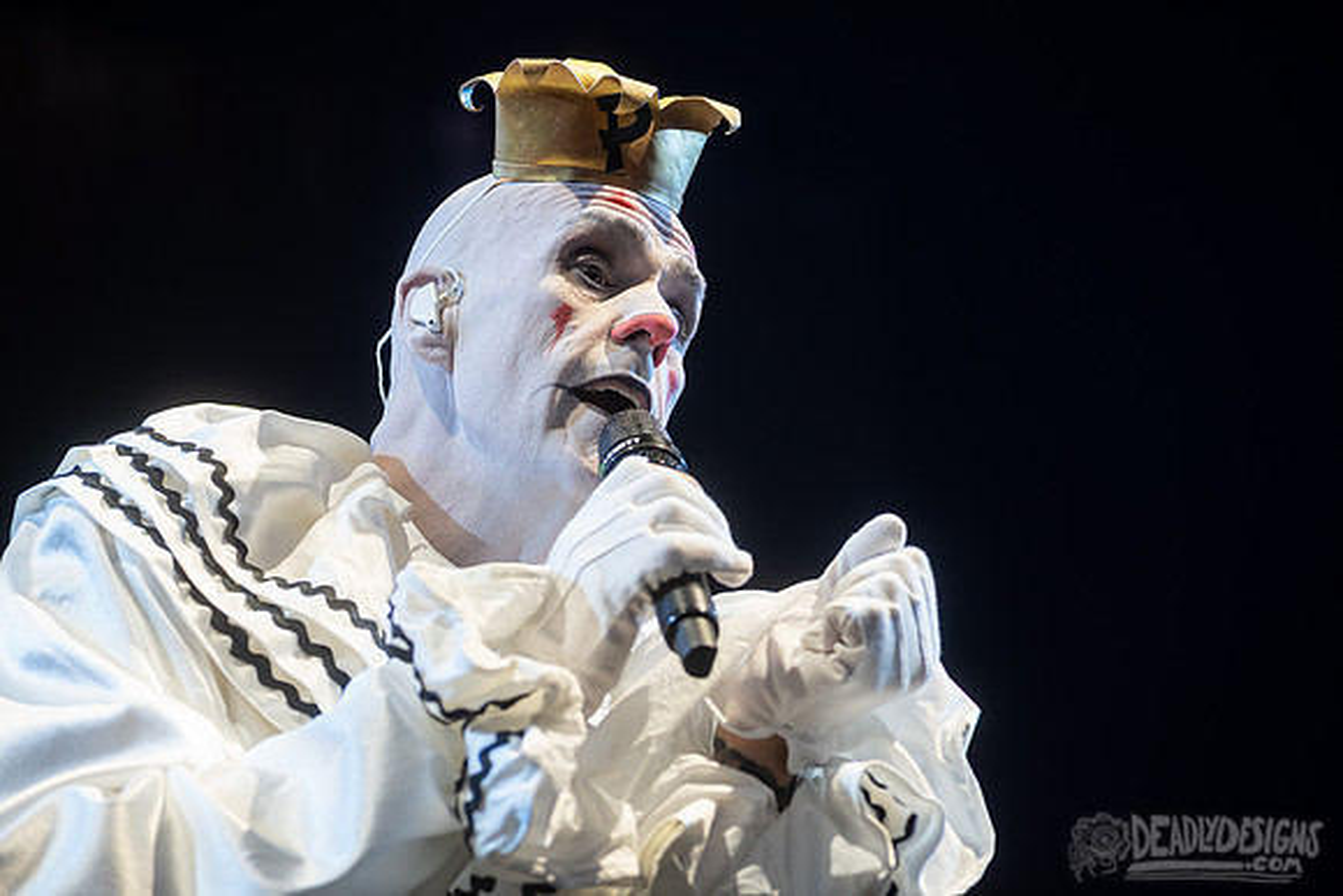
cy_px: 448
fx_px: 5037
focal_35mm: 135
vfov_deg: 10.2
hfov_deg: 15.2
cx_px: 672
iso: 640
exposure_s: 1/400
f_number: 5
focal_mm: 135
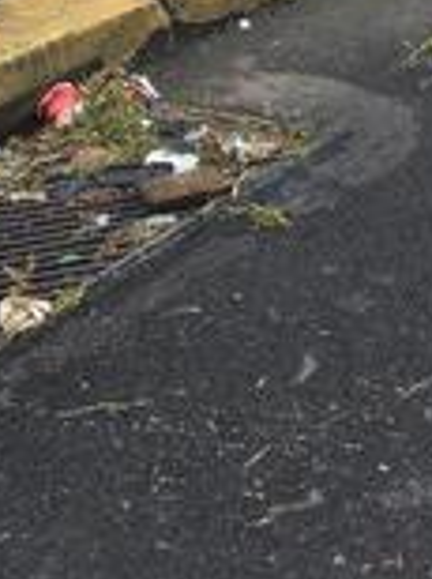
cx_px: 424
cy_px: -711
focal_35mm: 115
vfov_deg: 13.6
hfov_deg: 12.7
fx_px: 1919
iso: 12
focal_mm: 6.3
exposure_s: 1/401
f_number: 1.7
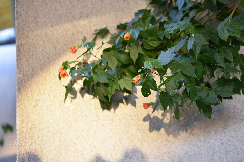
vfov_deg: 15.2
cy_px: 81
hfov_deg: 22.6
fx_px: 610
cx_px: 122
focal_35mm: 90
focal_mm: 60
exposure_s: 1/13
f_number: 3.2
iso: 100
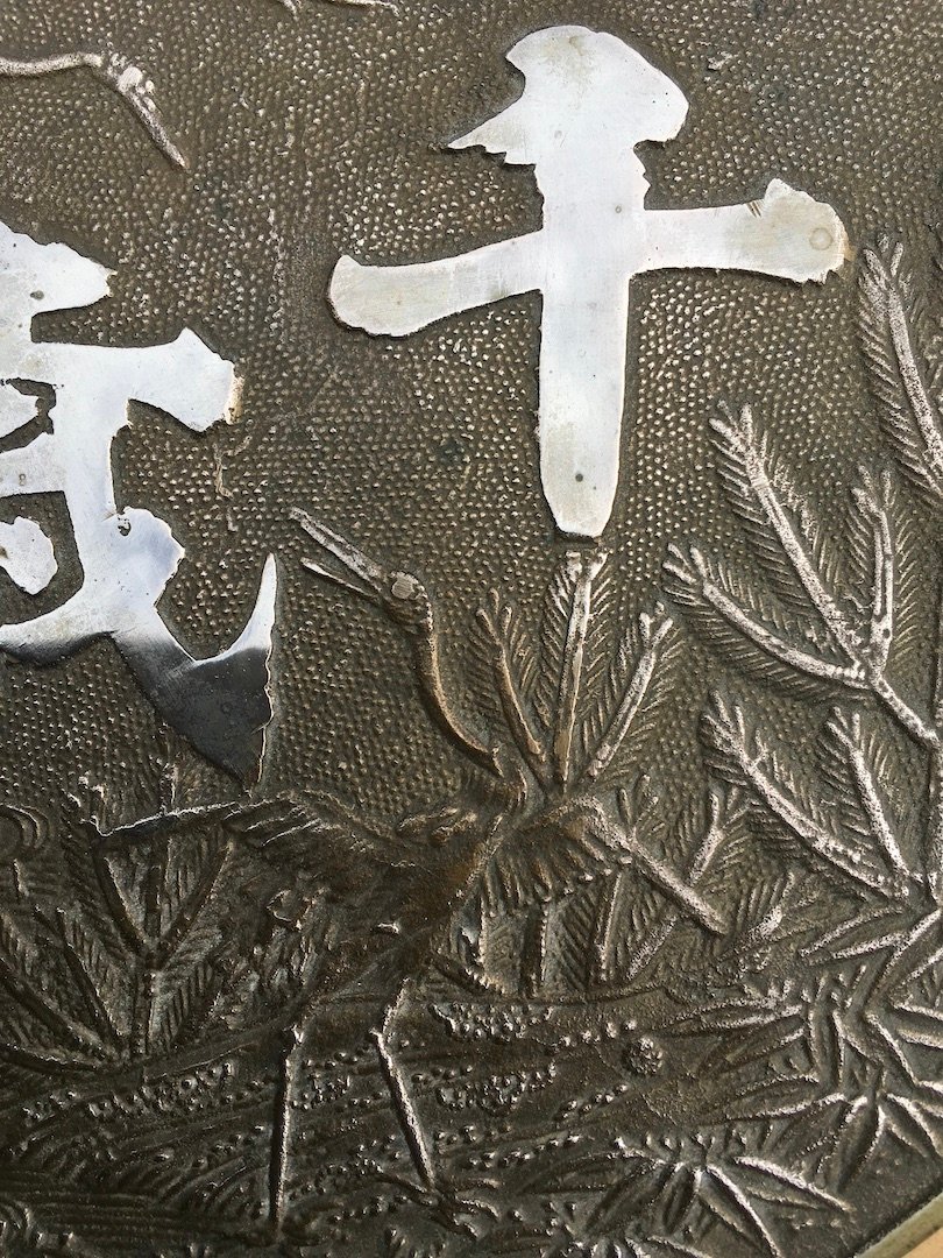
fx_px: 1053
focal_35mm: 29
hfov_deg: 48.2
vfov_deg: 61.7
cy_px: 629
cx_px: 472
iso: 25
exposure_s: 1/986
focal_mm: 4.15
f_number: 2.2
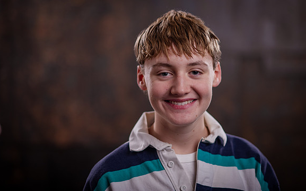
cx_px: 159
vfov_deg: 11.1
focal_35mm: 118
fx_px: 984
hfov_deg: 17.7
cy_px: 86
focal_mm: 105
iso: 200
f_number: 2
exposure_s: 1/320
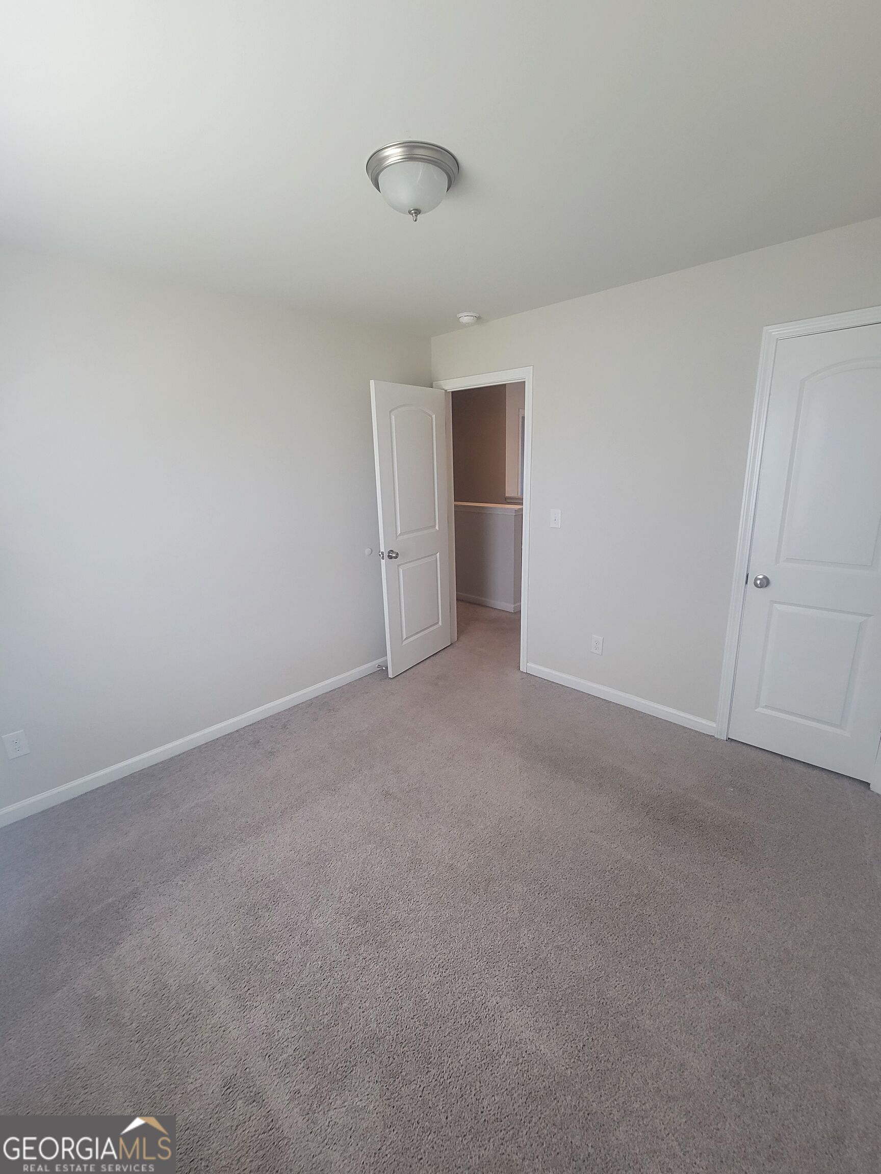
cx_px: 440
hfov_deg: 89.9
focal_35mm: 13
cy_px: 587
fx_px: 441
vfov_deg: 106.2
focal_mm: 2.2
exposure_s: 1/60
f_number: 2.2
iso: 125
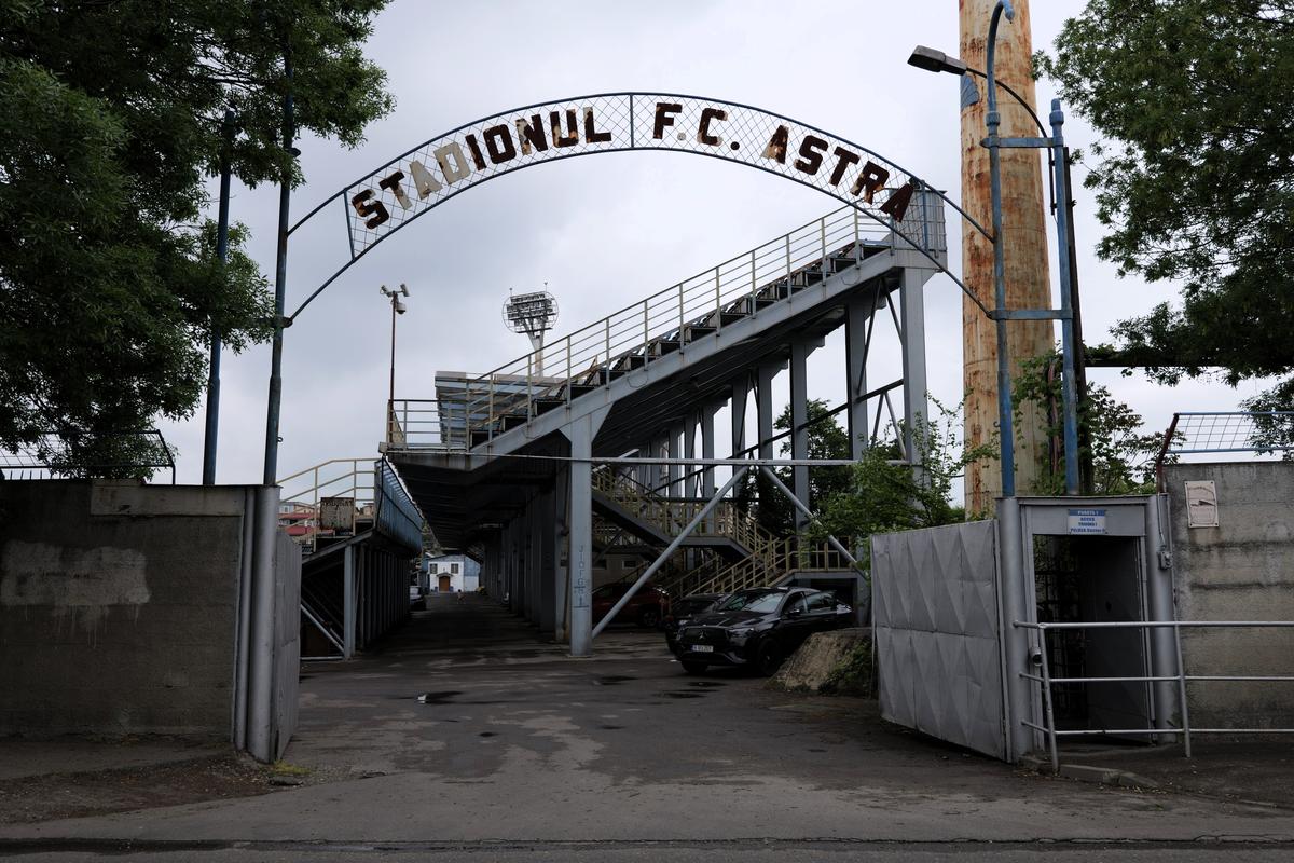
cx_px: 647
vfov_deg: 43.6
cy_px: 432
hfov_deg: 61.9
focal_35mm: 30
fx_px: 1078
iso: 80
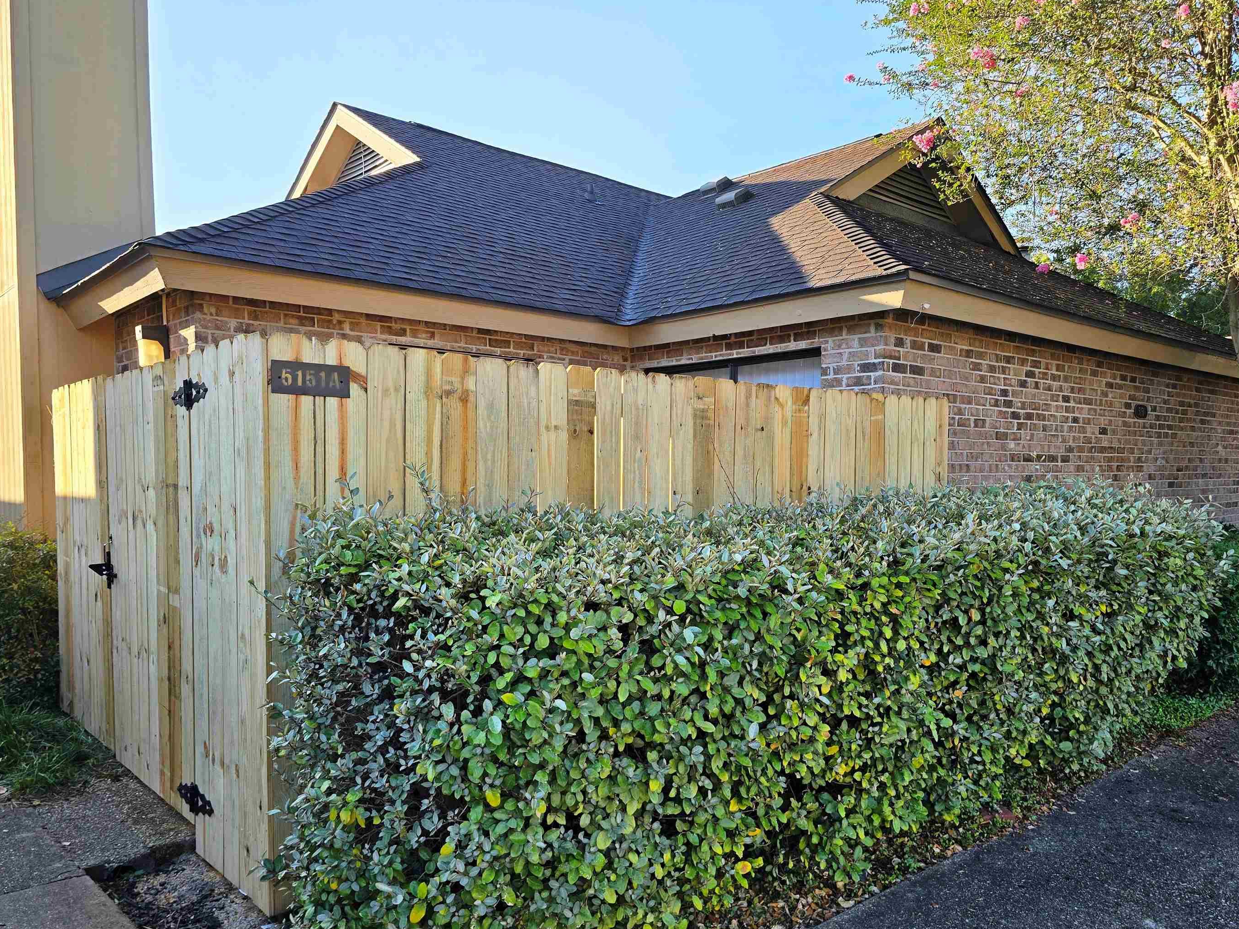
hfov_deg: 67.3
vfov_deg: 53.0
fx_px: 931
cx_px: 639
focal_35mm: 26
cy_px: 502
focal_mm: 6.3
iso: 12
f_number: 1.7
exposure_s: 1/301
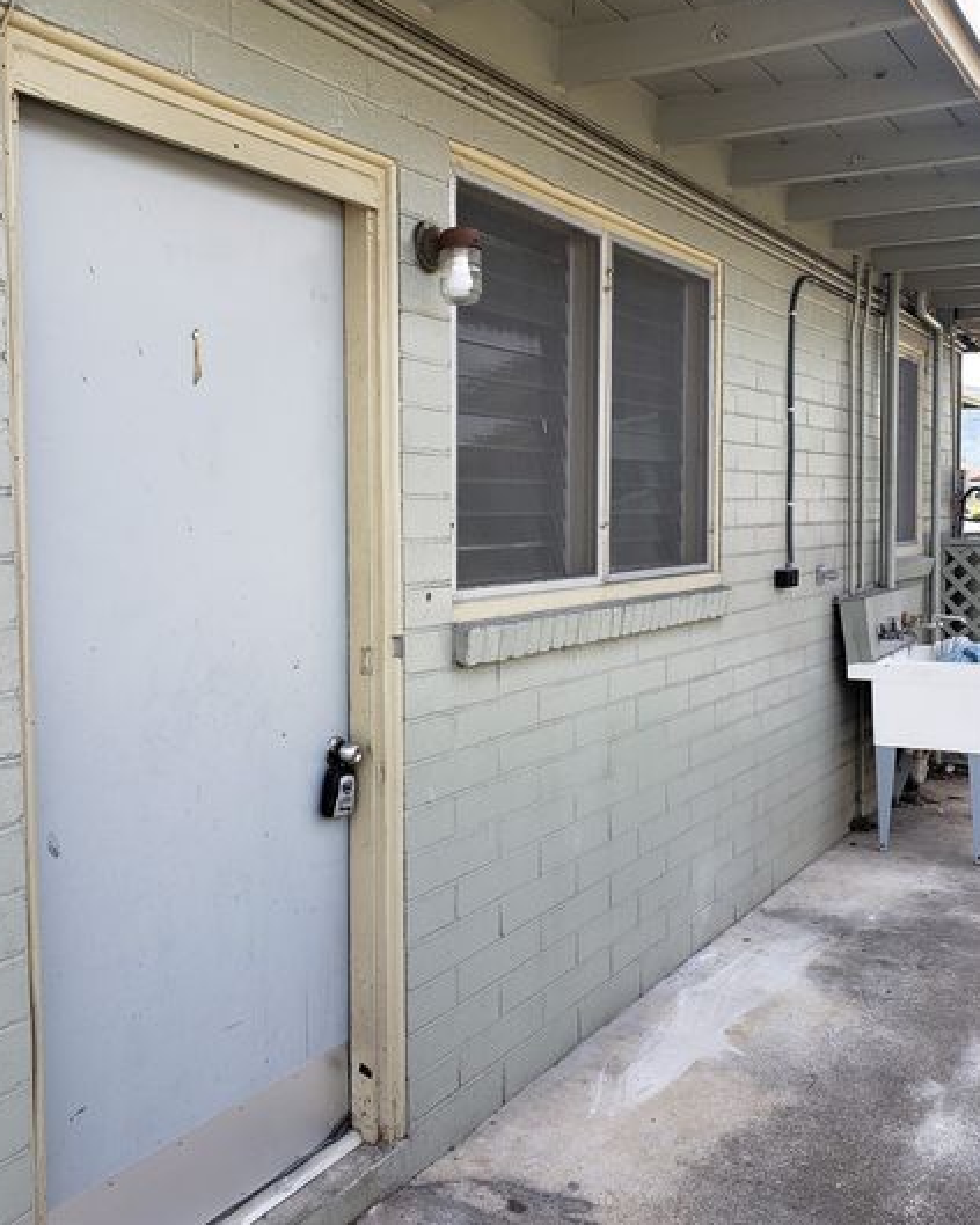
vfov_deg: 55.7
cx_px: 440
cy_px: 594
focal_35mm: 32
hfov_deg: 45.7
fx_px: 1161
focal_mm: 4.3
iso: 50
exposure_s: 1/273
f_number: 2.4
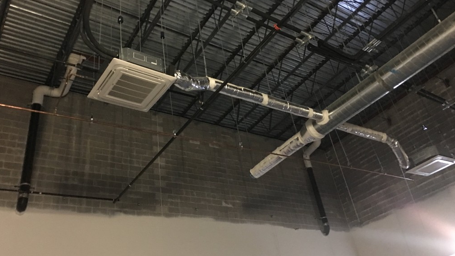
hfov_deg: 61.0
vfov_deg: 36.6
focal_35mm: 32
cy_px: 113
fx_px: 386
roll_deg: +10.1
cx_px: 228
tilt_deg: +34.3
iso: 160
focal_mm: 4.15
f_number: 2.2
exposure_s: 1/4
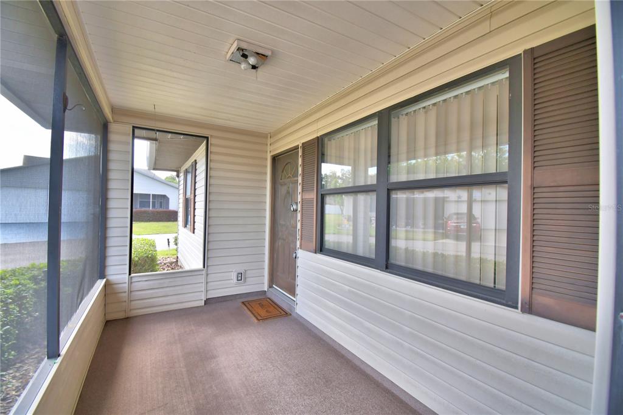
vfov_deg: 77.3
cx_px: 312
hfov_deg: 100.4
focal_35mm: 15
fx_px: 259
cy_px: 208
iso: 200
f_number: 4.5
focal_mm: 10
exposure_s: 1/125
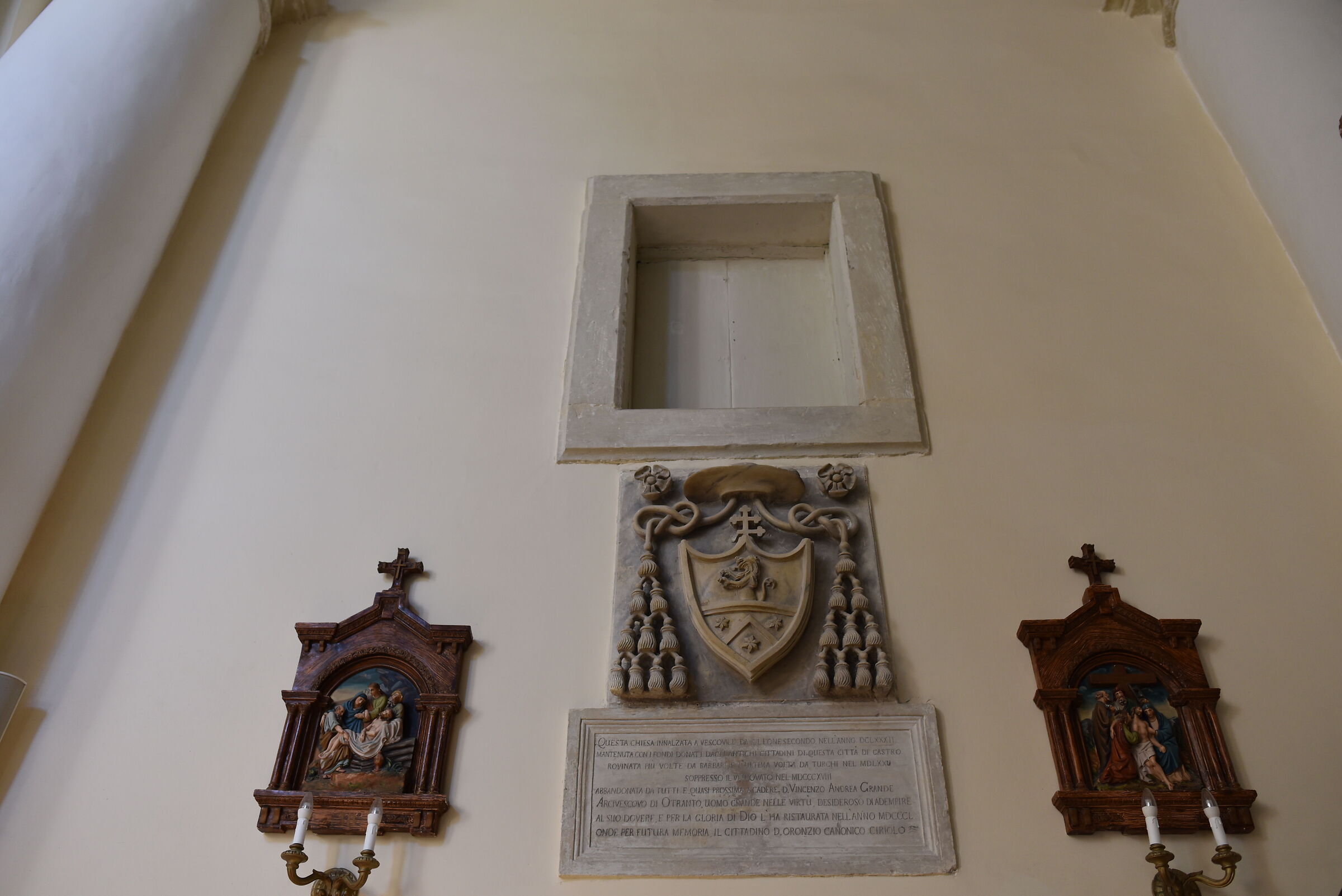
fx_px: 1044
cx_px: 671
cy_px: 448
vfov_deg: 46.4
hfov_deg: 65.5
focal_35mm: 28
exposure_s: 1/60
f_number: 2.8
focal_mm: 28
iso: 800
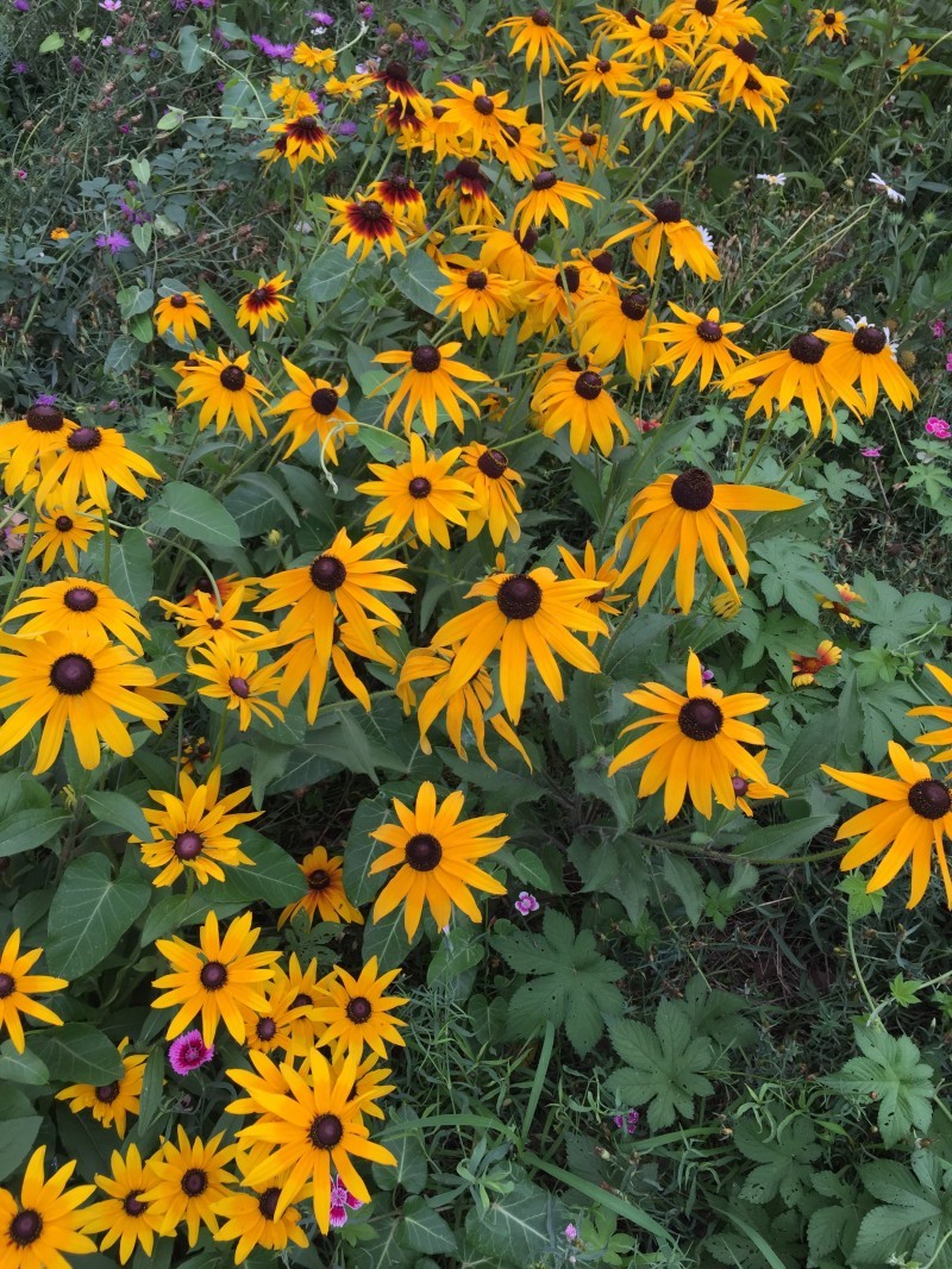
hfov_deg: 48.2
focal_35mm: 29
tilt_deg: -45.2
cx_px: 476
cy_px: 634
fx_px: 1063
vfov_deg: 61.6
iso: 32
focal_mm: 4.15
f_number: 2.2
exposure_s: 1/542
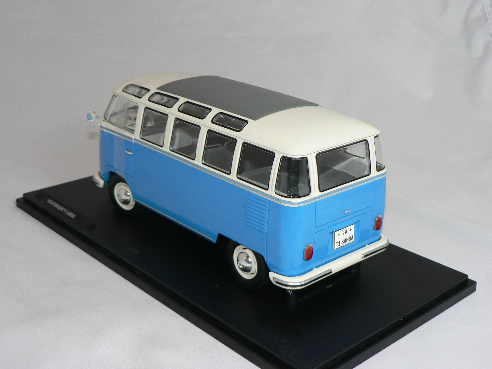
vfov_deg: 29.1
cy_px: 184
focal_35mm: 50
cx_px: 246
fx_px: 711
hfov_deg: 38.2
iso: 80
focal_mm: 8.3
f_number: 2.8
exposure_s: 1/60
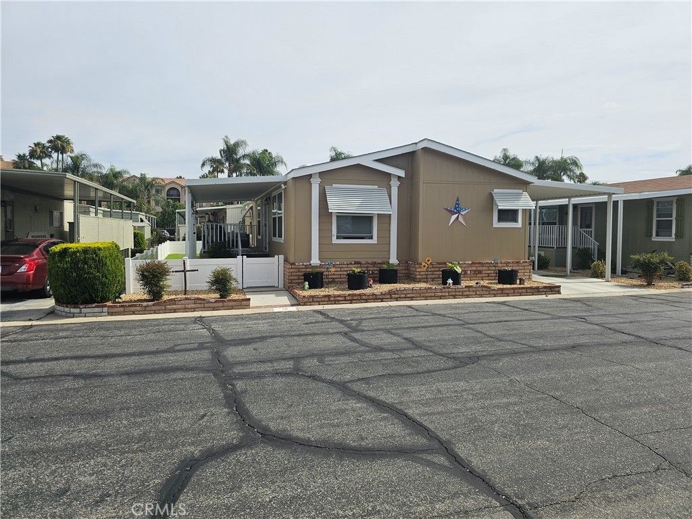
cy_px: 260
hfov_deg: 73.9
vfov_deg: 58.9
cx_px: 346
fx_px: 460
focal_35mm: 23
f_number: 1.7
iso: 10
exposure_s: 1/1262
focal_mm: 6.3
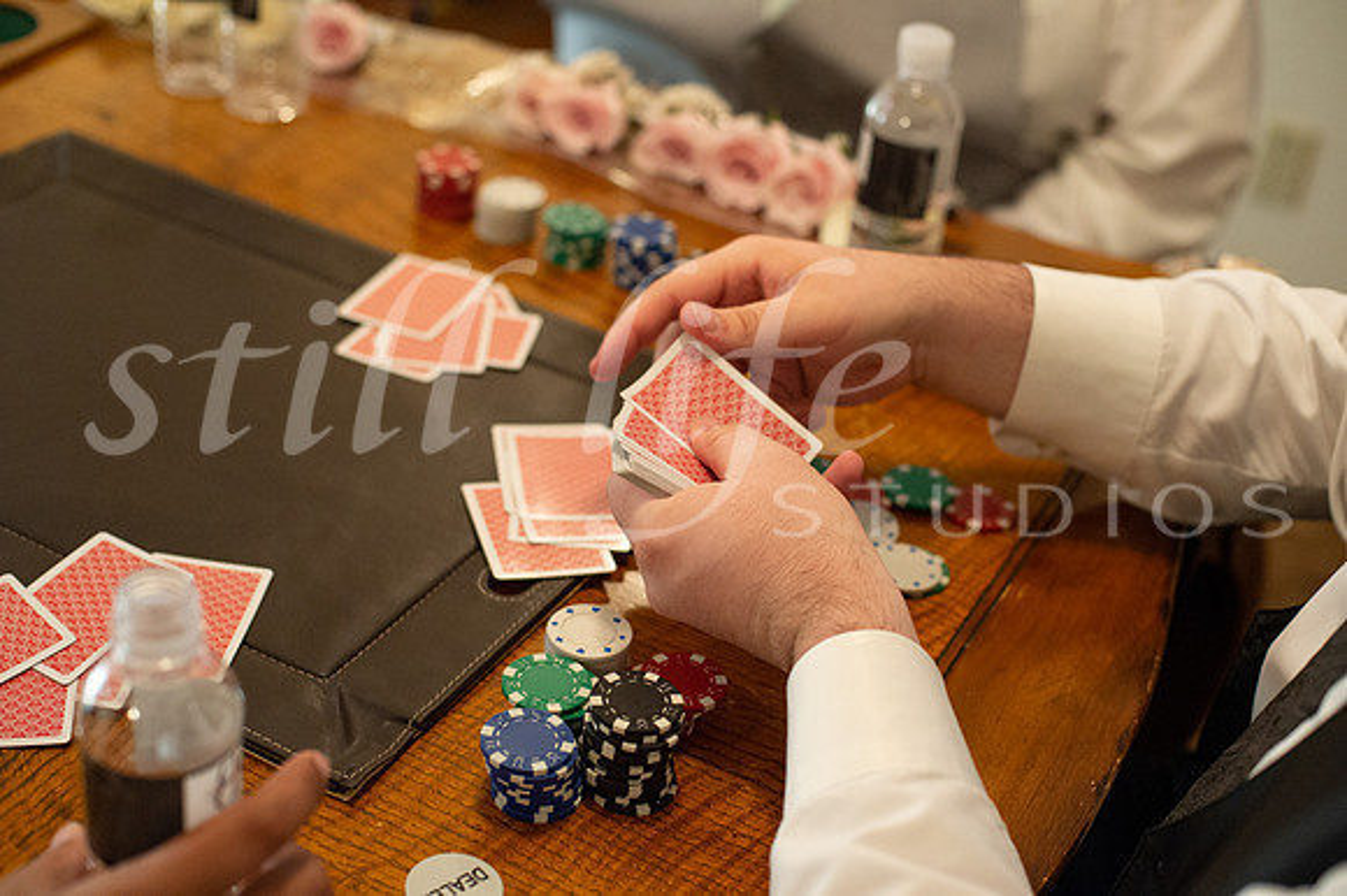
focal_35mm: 50
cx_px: 674
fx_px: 1870
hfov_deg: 39.6
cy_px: 448
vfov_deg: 27.0
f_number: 2.8
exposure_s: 1/250
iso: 2500
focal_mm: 50
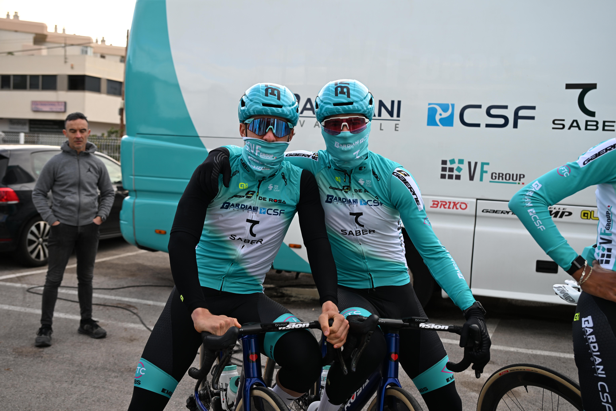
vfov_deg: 35.1
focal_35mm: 38
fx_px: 650
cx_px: 308
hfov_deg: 50.7
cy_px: 206
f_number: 4
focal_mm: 38
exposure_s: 1/200
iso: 110
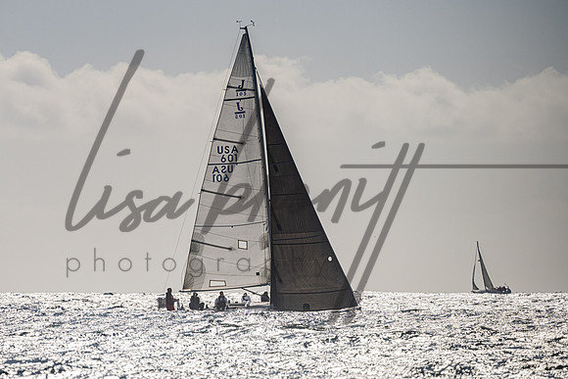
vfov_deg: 3.7
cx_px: 192
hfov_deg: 5.5
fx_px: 5867
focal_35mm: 372
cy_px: 133
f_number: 6.3
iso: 400
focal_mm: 280
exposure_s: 1/8000
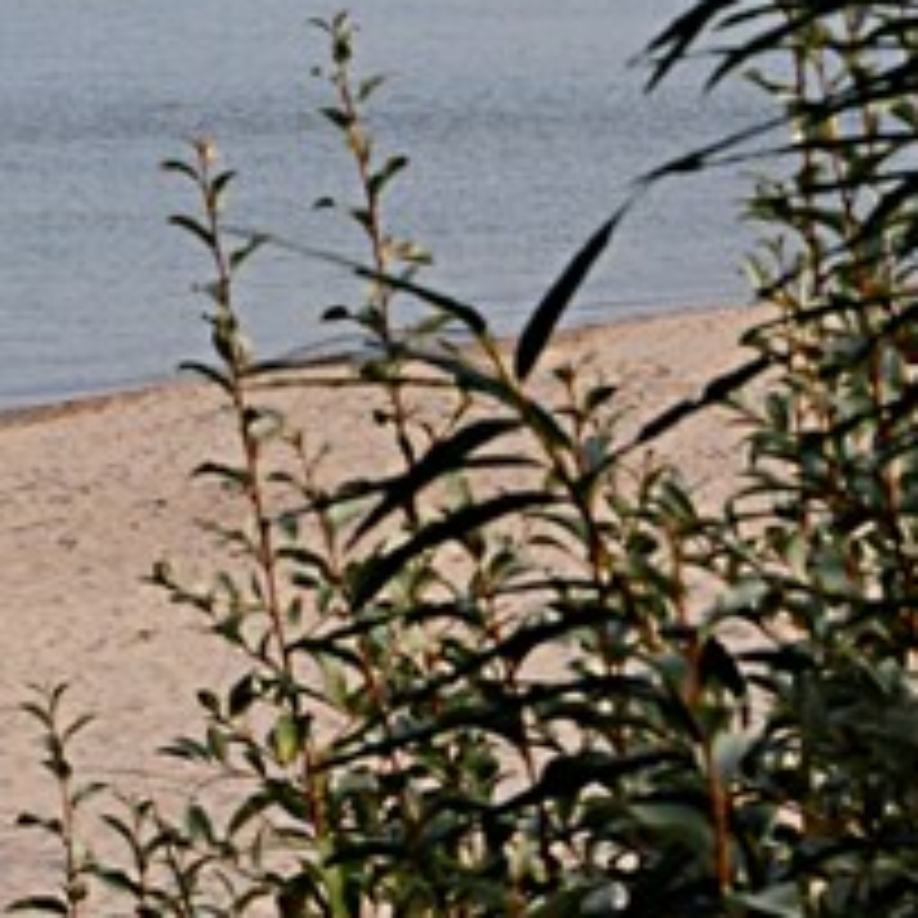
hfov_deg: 5.3
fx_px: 9961
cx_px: 216
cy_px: -117
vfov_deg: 5.3
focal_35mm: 332
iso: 200
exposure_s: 1/160
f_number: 14
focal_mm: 52
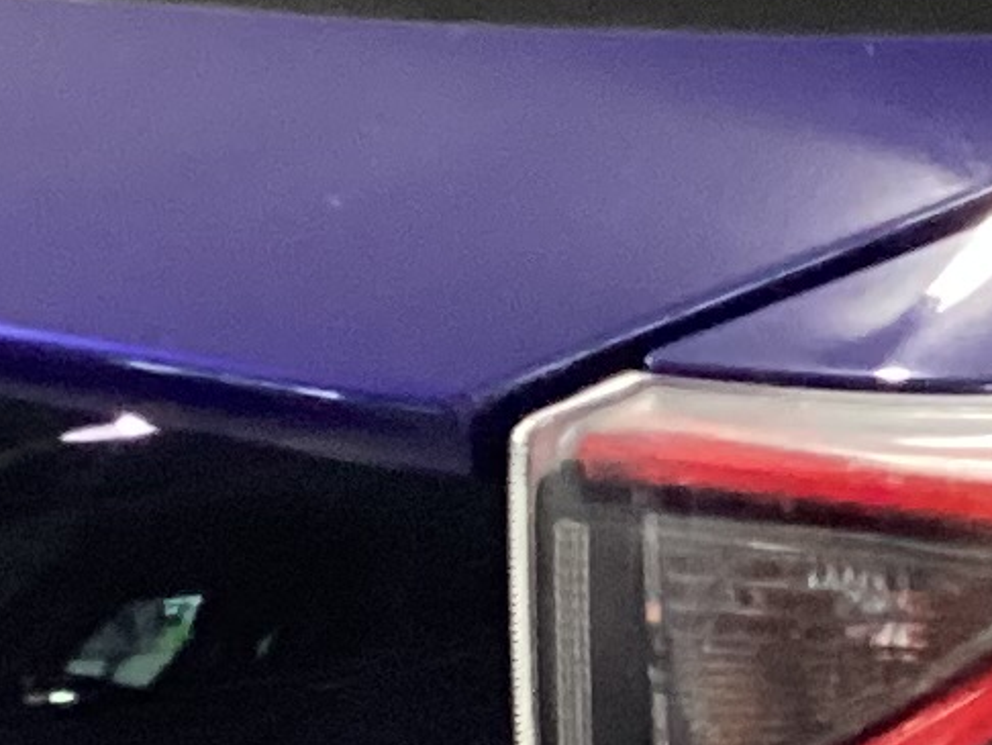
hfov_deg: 9.5
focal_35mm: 208
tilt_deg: -24.1
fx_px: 5964
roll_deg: +1.7
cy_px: 998
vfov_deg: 7.1
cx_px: 686
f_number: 2.4
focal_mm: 3.3
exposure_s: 1/30
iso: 400
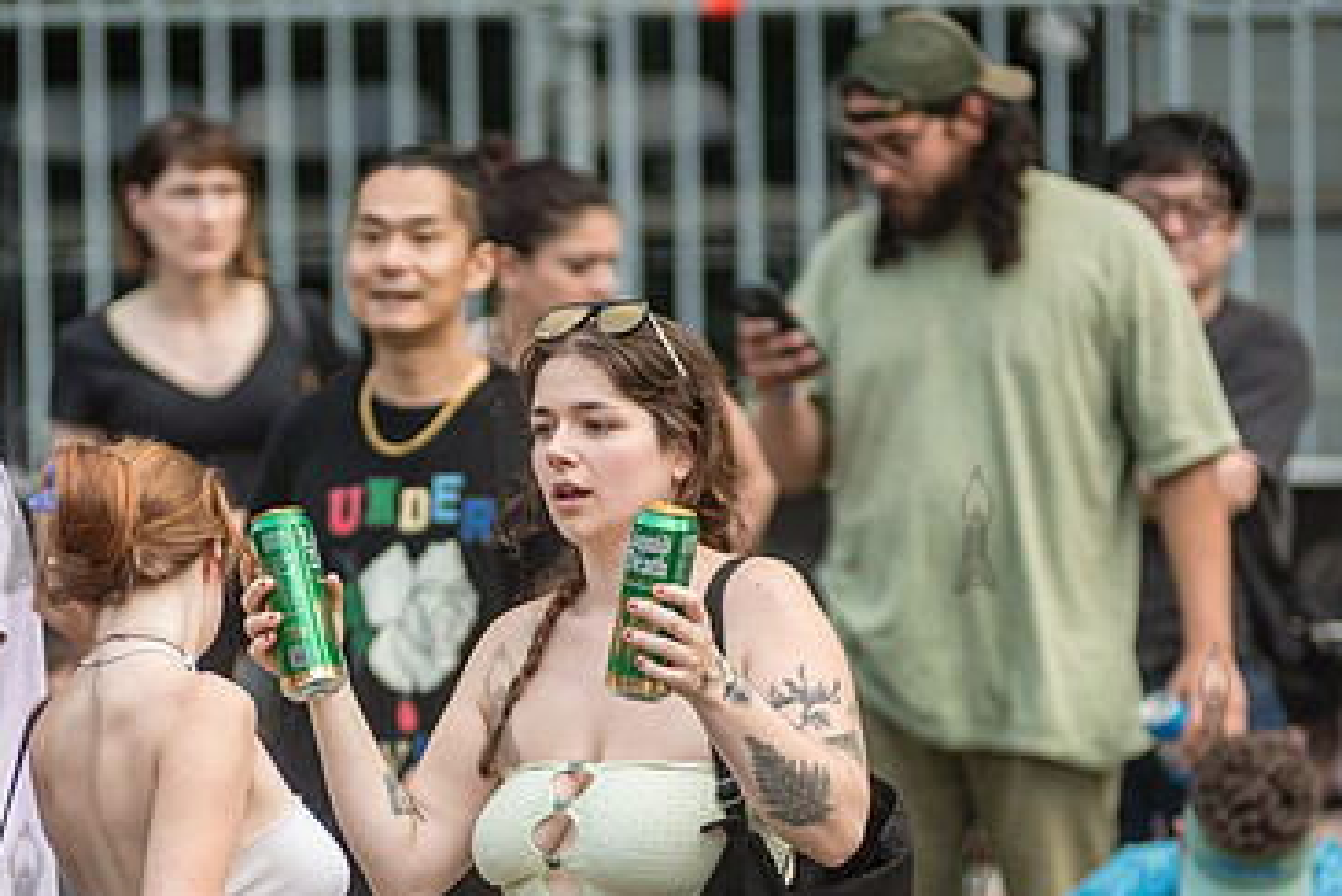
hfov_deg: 6.5
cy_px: 706
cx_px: 498
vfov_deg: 4.3
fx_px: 11896
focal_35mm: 319
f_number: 3.2
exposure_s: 1/500
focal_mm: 200
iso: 400
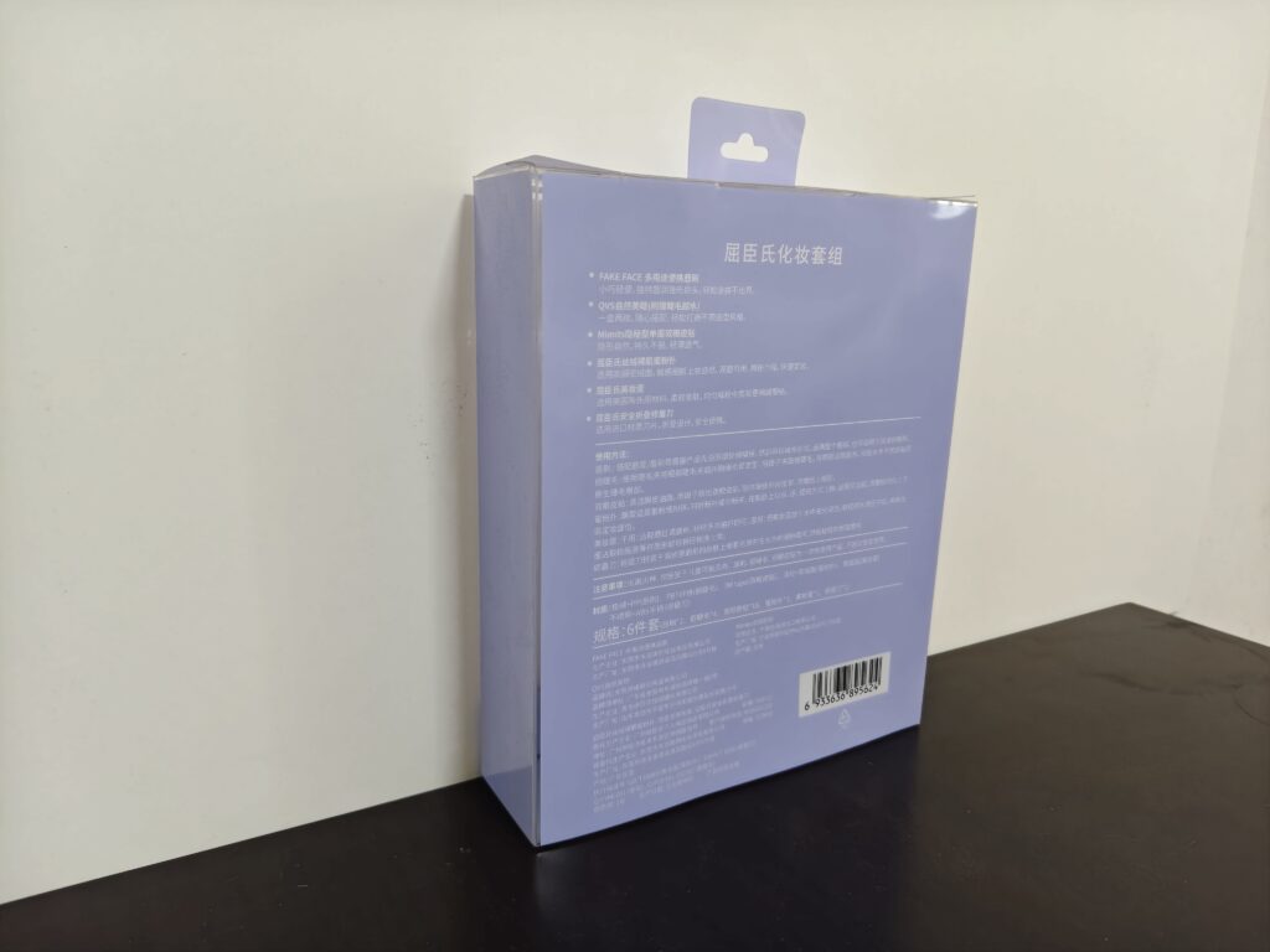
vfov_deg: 58.9
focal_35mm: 23
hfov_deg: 73.9
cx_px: 635
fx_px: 844
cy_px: 476
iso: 747
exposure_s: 1/50
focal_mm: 5.56
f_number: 1.88
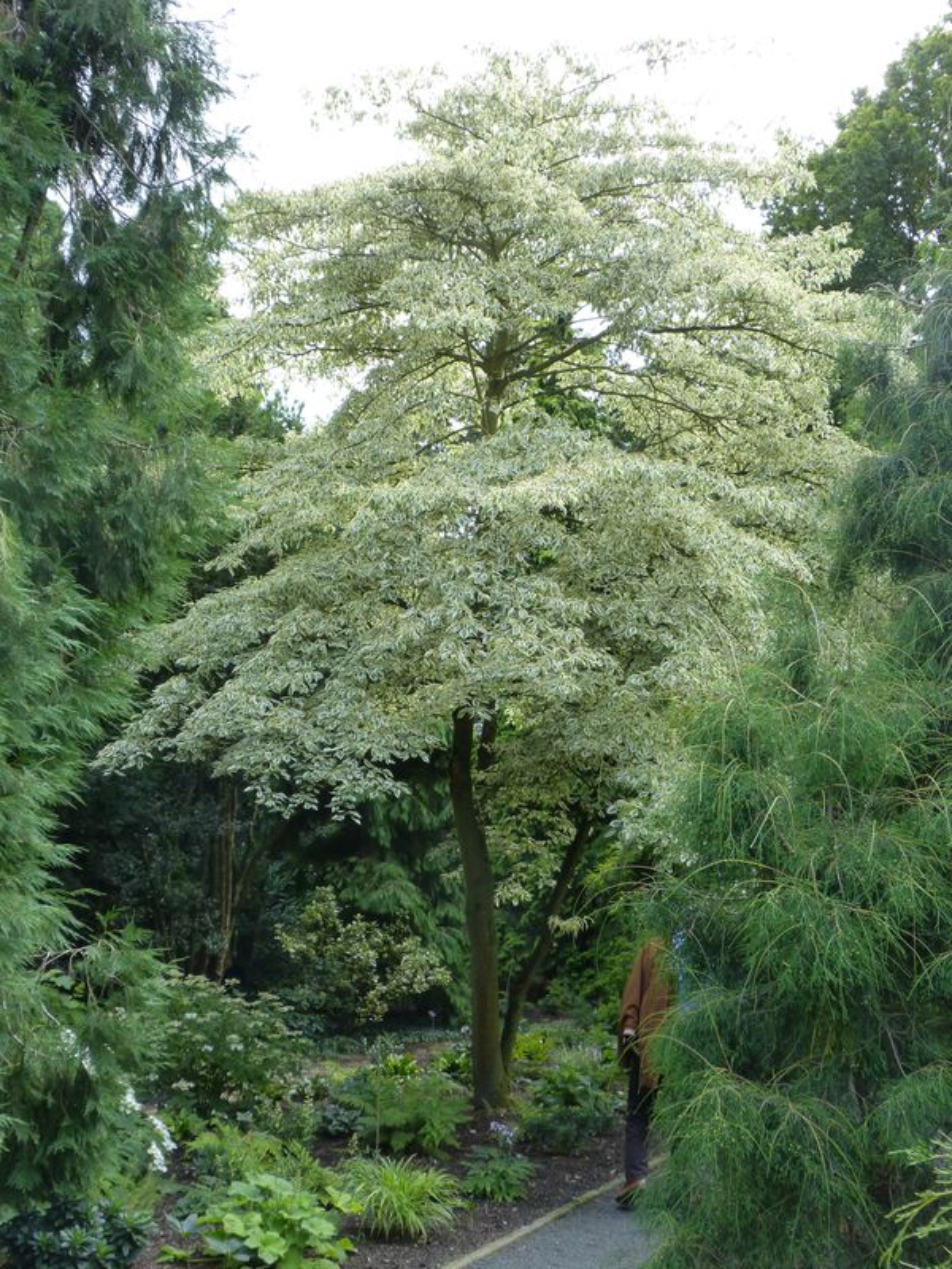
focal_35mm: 43
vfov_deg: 43.9
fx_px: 1577
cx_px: 476
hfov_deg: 33.6
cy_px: 634
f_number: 4
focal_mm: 7.6
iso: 160
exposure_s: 1/160
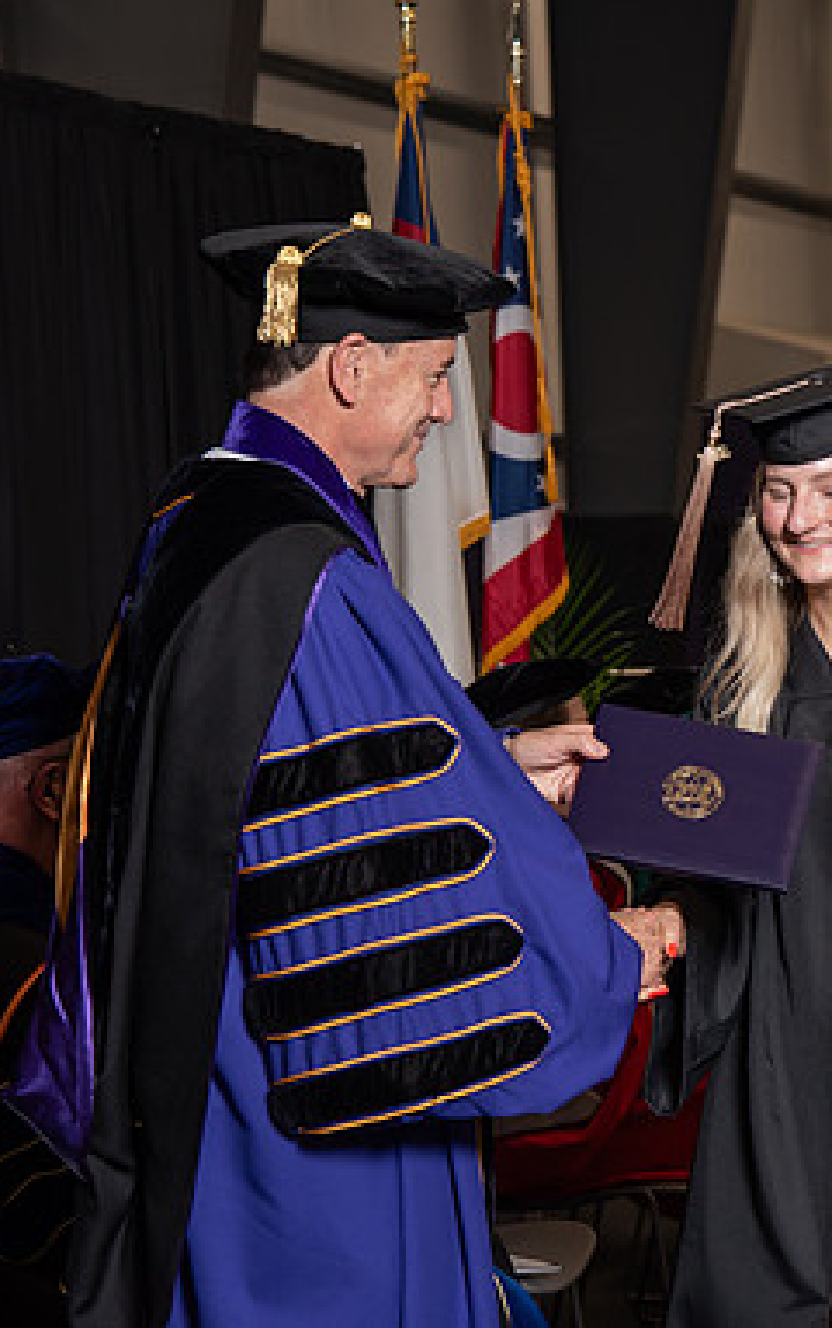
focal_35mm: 108
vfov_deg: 19.3
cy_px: 661
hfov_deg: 12.0
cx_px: 842
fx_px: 3911
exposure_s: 1/200
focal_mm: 70
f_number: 5
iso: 1000
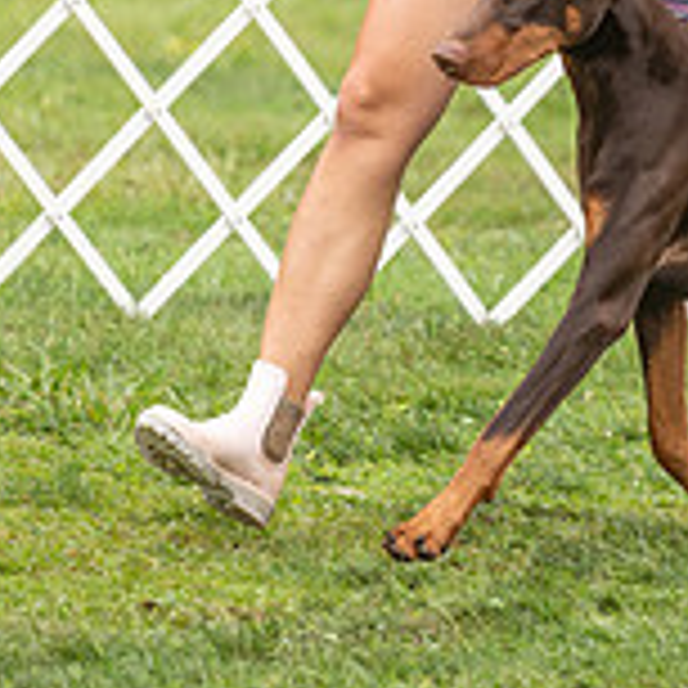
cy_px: -106
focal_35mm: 645
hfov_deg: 2.7
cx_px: 481
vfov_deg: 2.7
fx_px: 14504
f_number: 4
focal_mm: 200
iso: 640
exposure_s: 1/1250
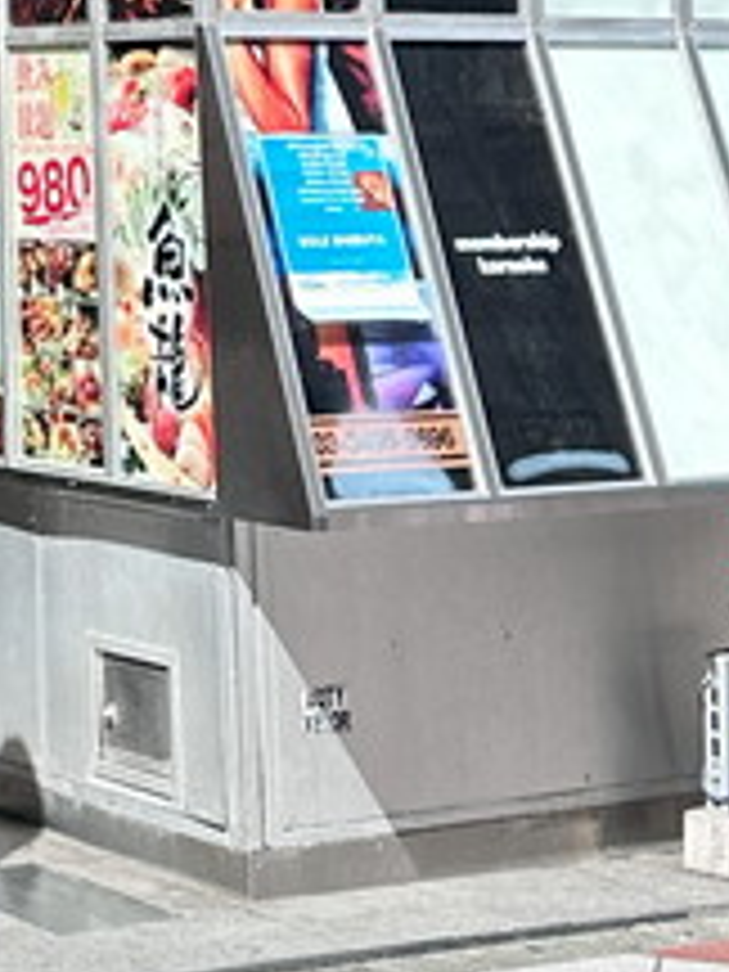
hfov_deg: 11.9
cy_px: -558
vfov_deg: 14.8
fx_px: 3426
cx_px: -176
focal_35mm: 122
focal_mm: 6.86
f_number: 1.78
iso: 80
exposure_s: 1/3155
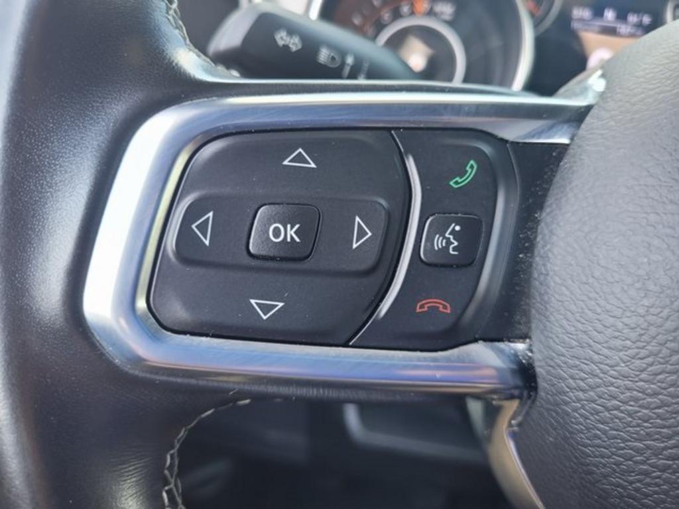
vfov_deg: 53.1
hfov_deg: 67.3
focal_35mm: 26
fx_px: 510
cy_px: 254
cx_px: 340
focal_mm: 5.4
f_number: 1.8
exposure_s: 1/100
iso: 80
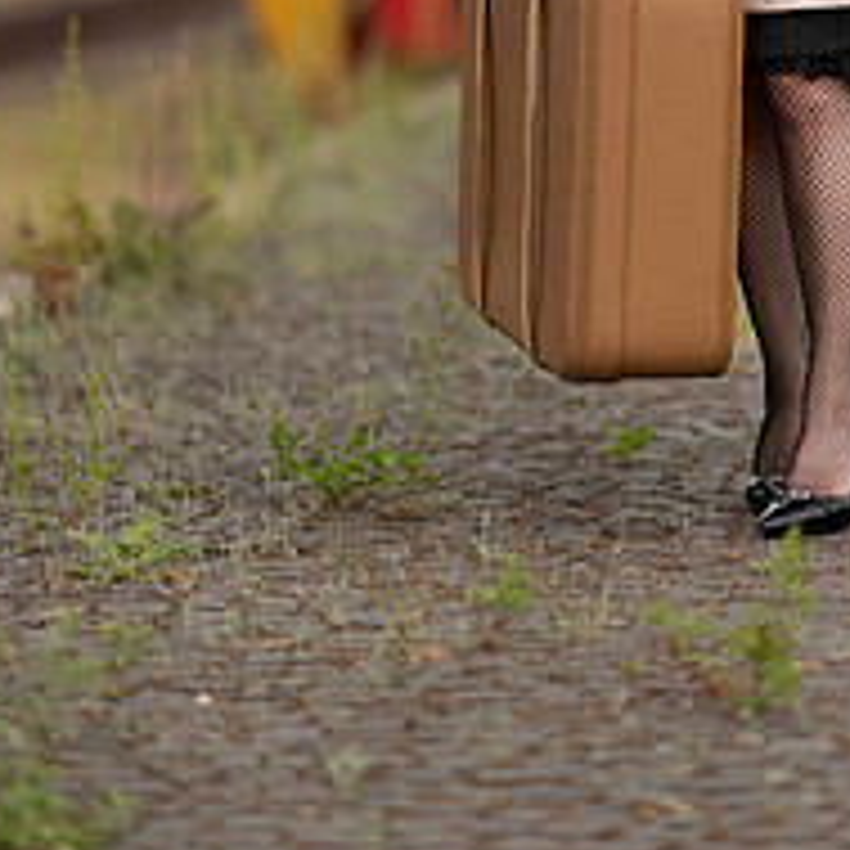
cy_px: -126
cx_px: 540
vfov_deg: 8.2
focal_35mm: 212
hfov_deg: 8.3
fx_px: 5890
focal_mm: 105
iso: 64
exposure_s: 1/3200
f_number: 1.4
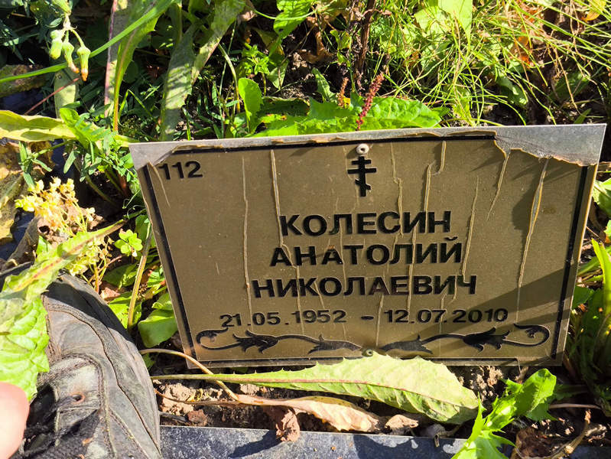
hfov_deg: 38.2
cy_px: 230
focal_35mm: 50
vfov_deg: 29.1
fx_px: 883
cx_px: 306
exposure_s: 1/550
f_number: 1.7
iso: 50
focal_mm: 4.71
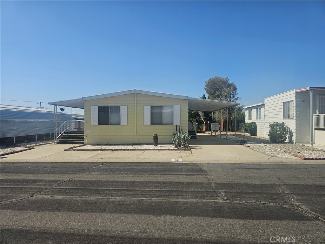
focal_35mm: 23
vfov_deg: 58.9
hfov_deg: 73.9
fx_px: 216
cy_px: 122
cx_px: 162
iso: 10
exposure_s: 1/1176
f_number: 1.7
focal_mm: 6.3
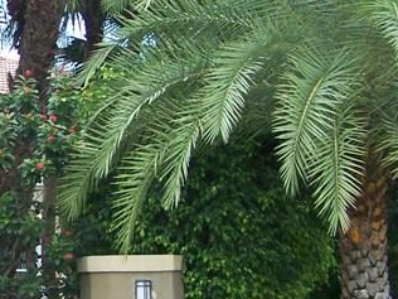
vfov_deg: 12.0
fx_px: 1414
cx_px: -157
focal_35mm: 123
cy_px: 87
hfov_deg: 15.1
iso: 160
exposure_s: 1/500
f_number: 2.8
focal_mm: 6.3
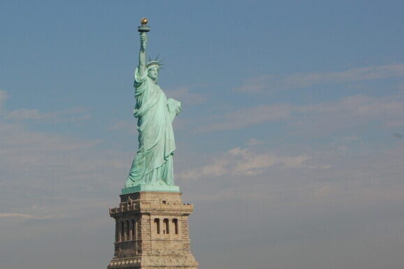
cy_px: 128
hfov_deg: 15.5
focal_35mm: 132
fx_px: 1480
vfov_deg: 10.4
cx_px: 146
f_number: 10
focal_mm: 50
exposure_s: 1/400
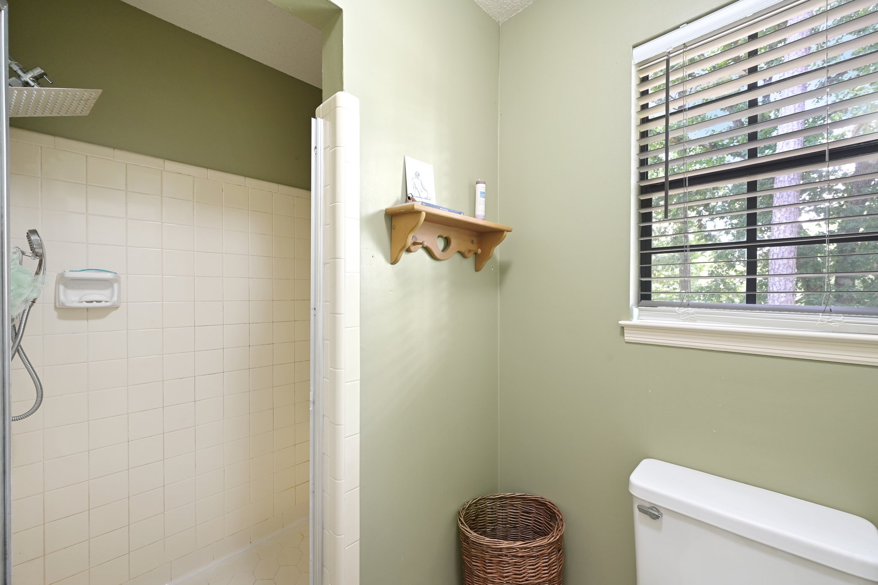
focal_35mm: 14
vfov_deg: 81.2
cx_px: 439
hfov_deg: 104.3
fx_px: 341
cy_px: 292
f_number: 8
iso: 400
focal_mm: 14
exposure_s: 1/5
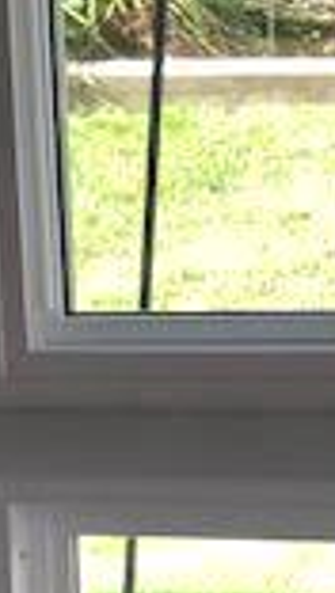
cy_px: 574
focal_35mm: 254
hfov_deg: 4.7
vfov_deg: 8.4
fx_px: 4002
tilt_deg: -12.0
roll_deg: +3.5
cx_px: -225
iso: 25
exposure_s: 1/40
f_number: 2.8
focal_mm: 6.6
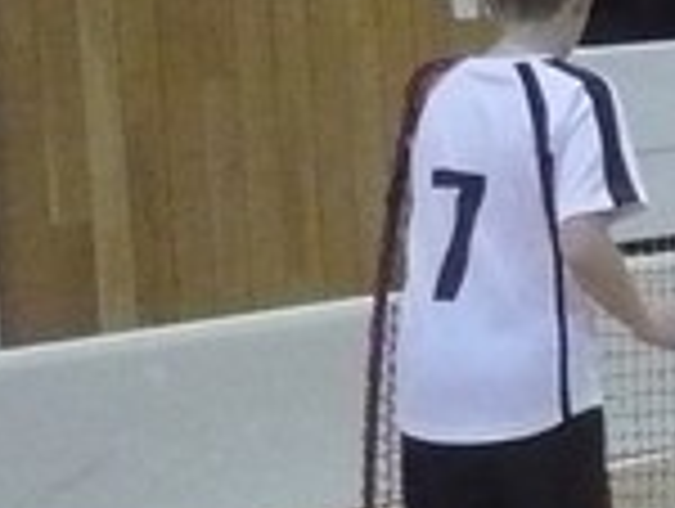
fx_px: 3828
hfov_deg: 9.6
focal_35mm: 196
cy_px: 355
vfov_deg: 7.6
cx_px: 1170
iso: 800
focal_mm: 6
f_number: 2.9
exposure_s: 1/80
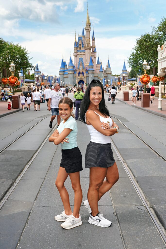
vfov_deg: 48.5
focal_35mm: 40
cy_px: 124
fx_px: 277
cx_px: 83
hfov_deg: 33.4
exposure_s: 1/200
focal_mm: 40
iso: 200
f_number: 8
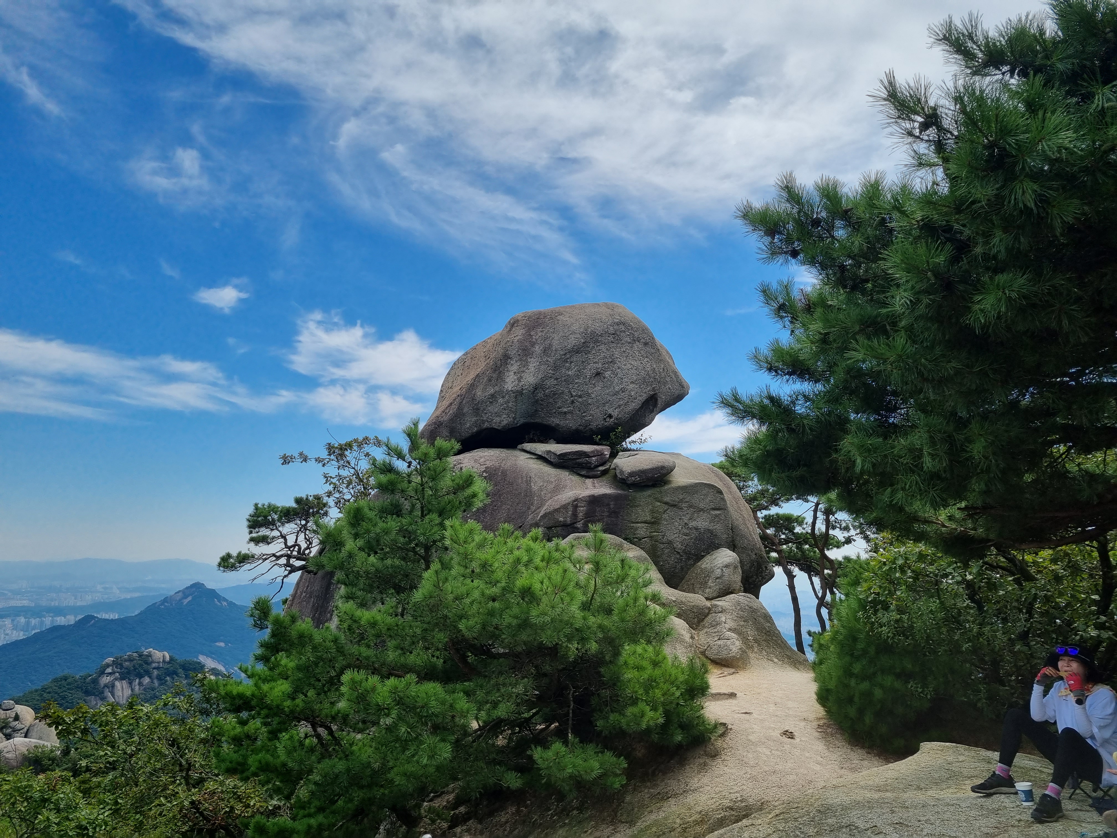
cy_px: 419
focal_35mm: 26
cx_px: 558
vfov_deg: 53.1
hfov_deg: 67.3
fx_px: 839
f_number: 1.8
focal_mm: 5.4
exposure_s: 1/3488
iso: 50
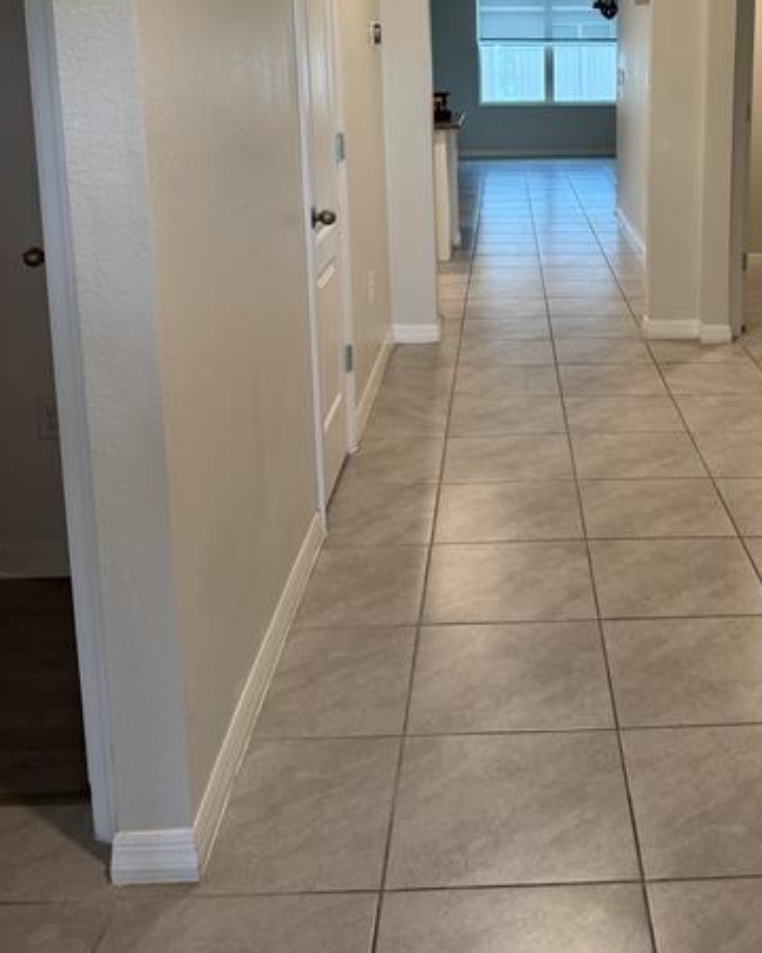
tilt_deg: -9.9
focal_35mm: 40
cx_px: 552
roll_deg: +1.1
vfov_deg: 44.3
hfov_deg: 36.6
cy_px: 237
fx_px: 1128
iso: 160
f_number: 1.78
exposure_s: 1/60
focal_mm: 6.76
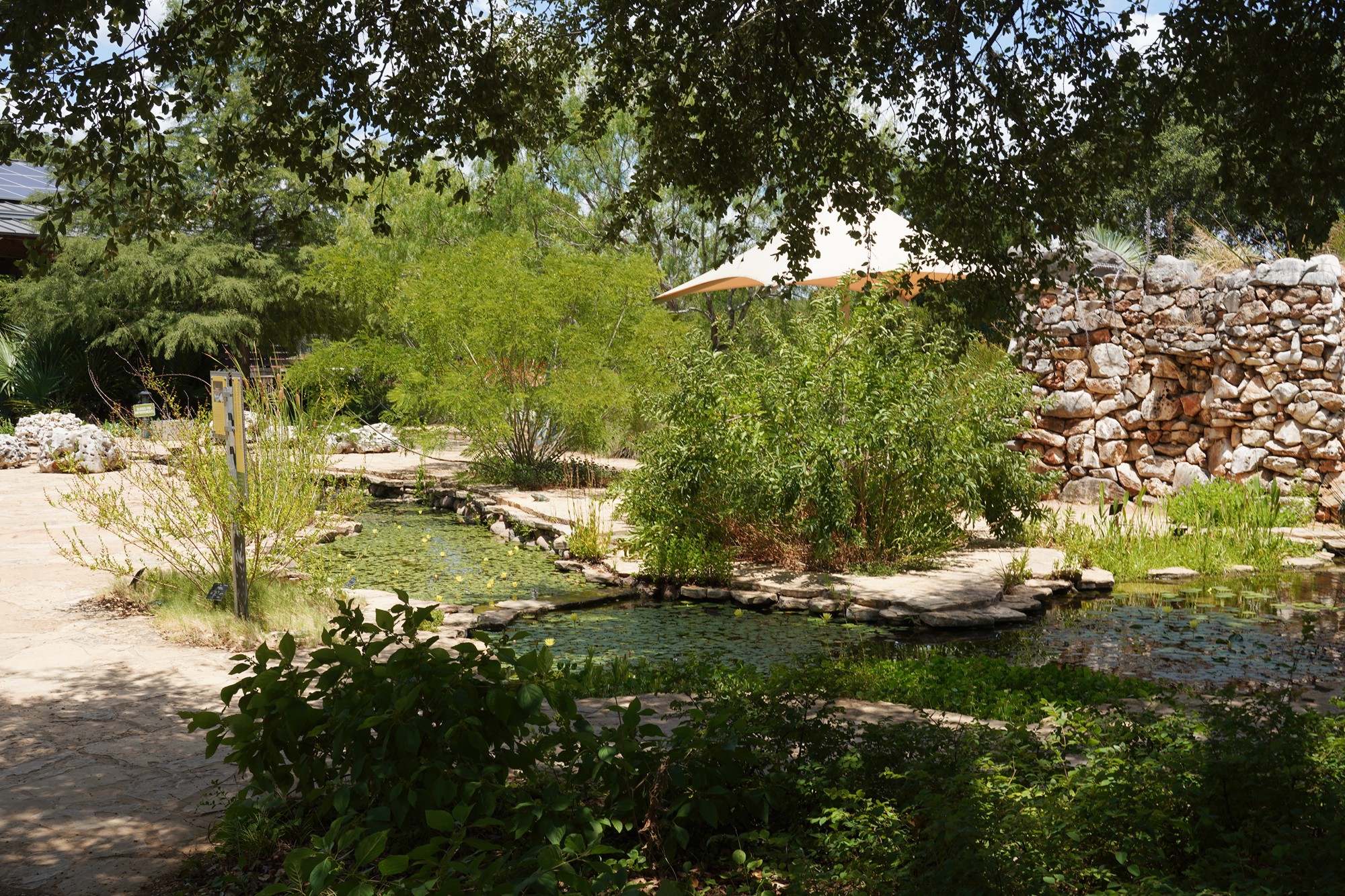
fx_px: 1644
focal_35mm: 44
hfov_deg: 44.5
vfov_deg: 30.5
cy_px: 448
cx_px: 672
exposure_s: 1/100
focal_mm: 44
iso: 160
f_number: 16
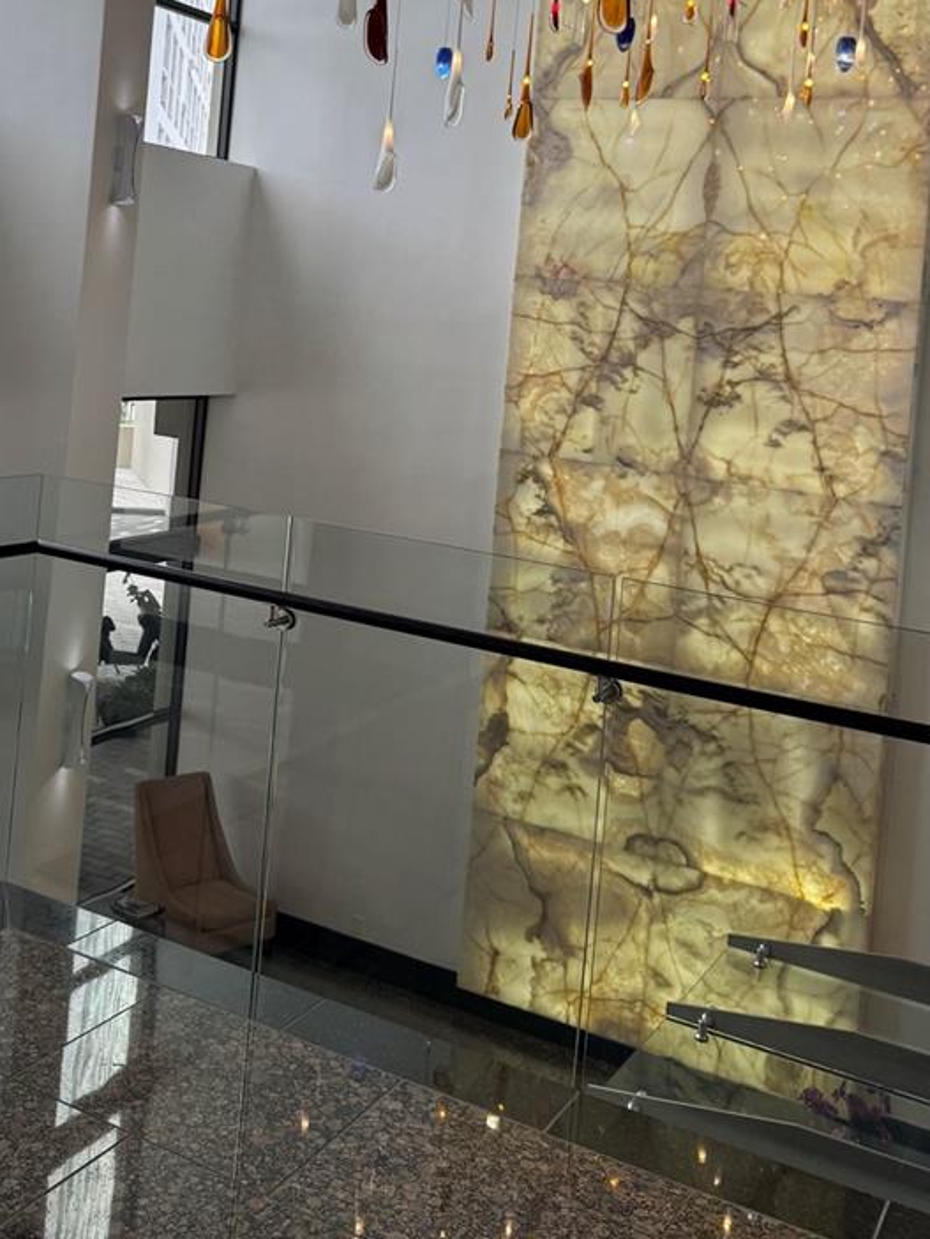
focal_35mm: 41
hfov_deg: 34.7
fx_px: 1468
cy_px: 293
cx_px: 284
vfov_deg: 44.1
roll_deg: -4.3
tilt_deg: +0.2
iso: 80
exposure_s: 1/312
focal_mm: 6.76
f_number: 1.78
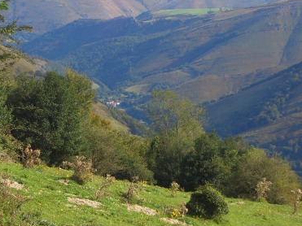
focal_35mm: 114
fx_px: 994
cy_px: 88
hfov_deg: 17.3
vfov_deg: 13.0
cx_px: 133
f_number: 4.4
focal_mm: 14.6
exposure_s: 1/200
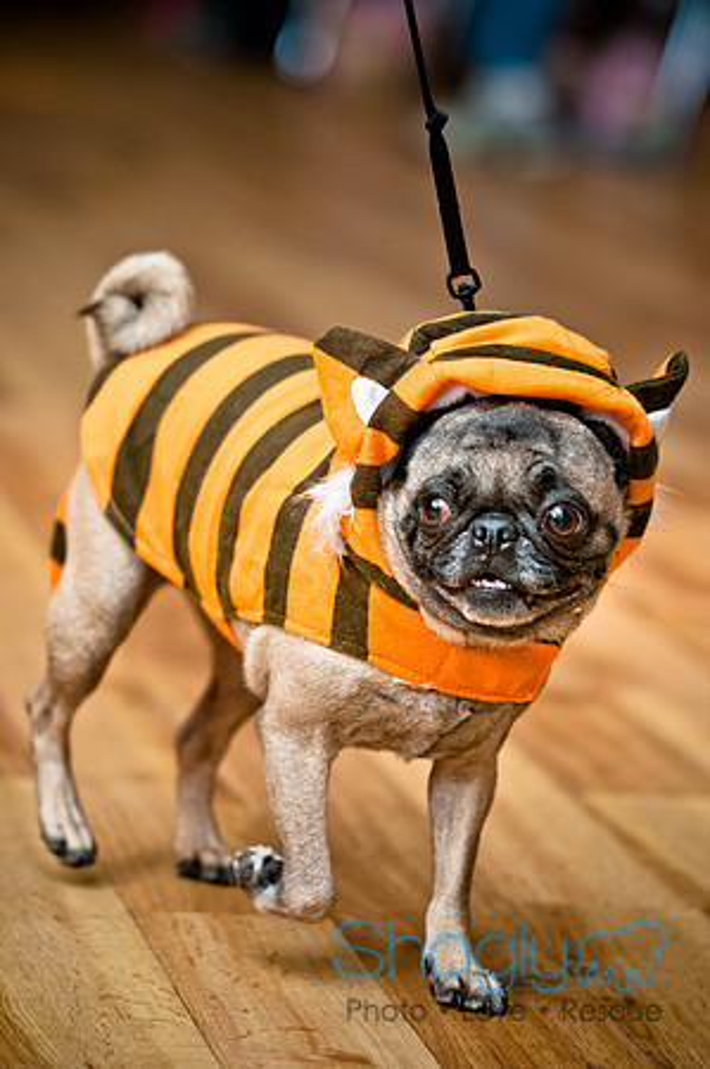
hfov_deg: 8.7
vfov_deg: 13.1
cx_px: 355
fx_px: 4670
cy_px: 534
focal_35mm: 158
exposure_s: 1/200
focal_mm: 105
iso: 200
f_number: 2.8
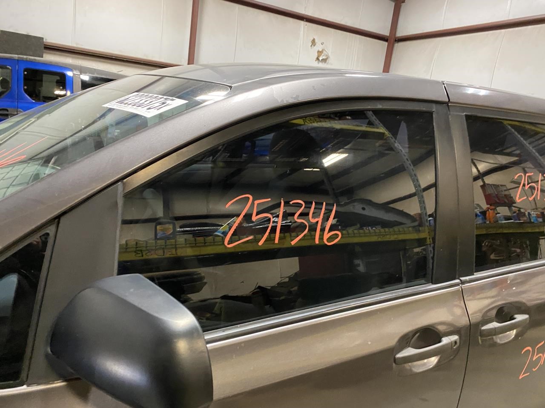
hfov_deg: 67.3
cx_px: 272
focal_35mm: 26
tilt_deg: -10.6
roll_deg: -8.8
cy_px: 204
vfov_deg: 53.1
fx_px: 409
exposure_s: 1/40
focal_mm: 4.25
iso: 500
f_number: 1.8
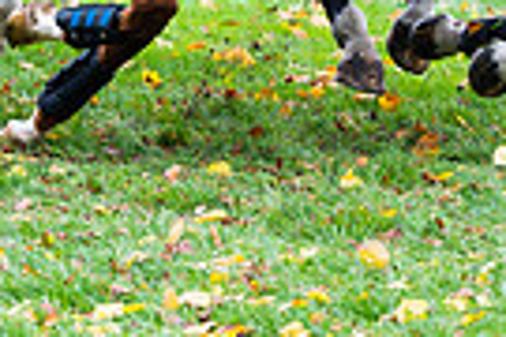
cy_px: -363
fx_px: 6114
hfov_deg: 4.7
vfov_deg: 3.1
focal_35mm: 435
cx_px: -22
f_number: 4
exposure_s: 1/1000
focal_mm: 99
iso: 500
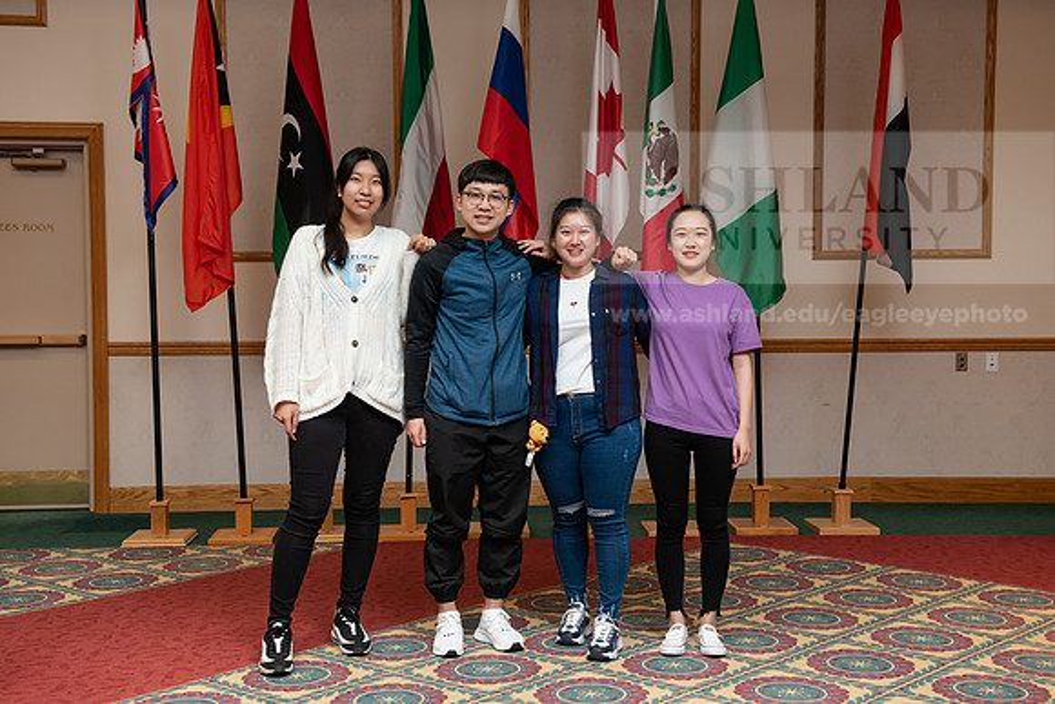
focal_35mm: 48
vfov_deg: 28.1
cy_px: 352
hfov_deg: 41.1
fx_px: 1407
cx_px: 528
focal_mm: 48
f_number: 5.6
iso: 2000
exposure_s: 1/200
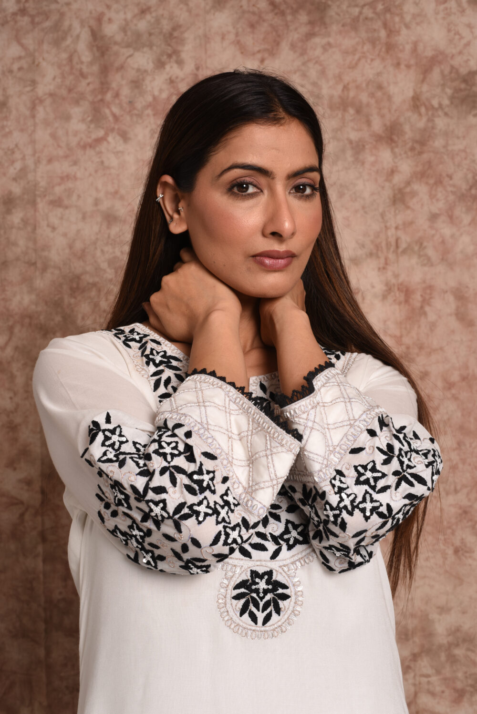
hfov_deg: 27.0
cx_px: 238
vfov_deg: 39.6
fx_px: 993
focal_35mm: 50
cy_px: 357
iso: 80
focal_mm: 50
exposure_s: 1/125
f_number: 11
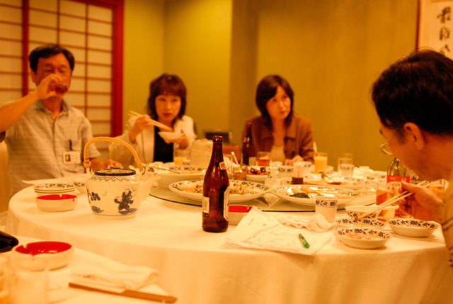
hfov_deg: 46.3
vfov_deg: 32.0
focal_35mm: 42
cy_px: 152
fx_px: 529
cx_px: 226
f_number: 2
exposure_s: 1/90
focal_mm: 28
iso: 800
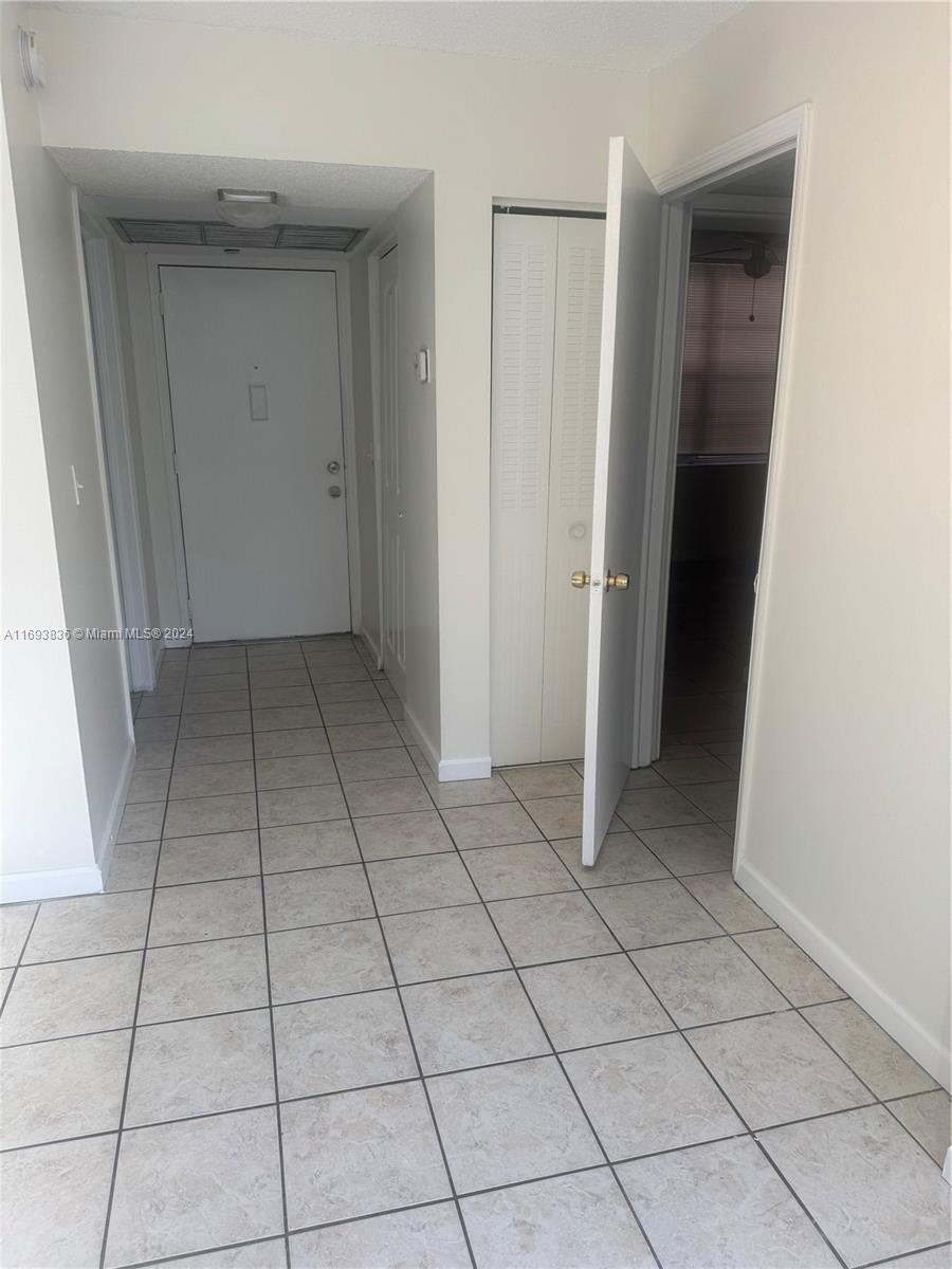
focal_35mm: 24
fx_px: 880
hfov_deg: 56.8
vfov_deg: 71.6
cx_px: 476
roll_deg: +0.2
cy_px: 634
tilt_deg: -16.2
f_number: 1.78
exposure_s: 1/178
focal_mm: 6.76
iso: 64
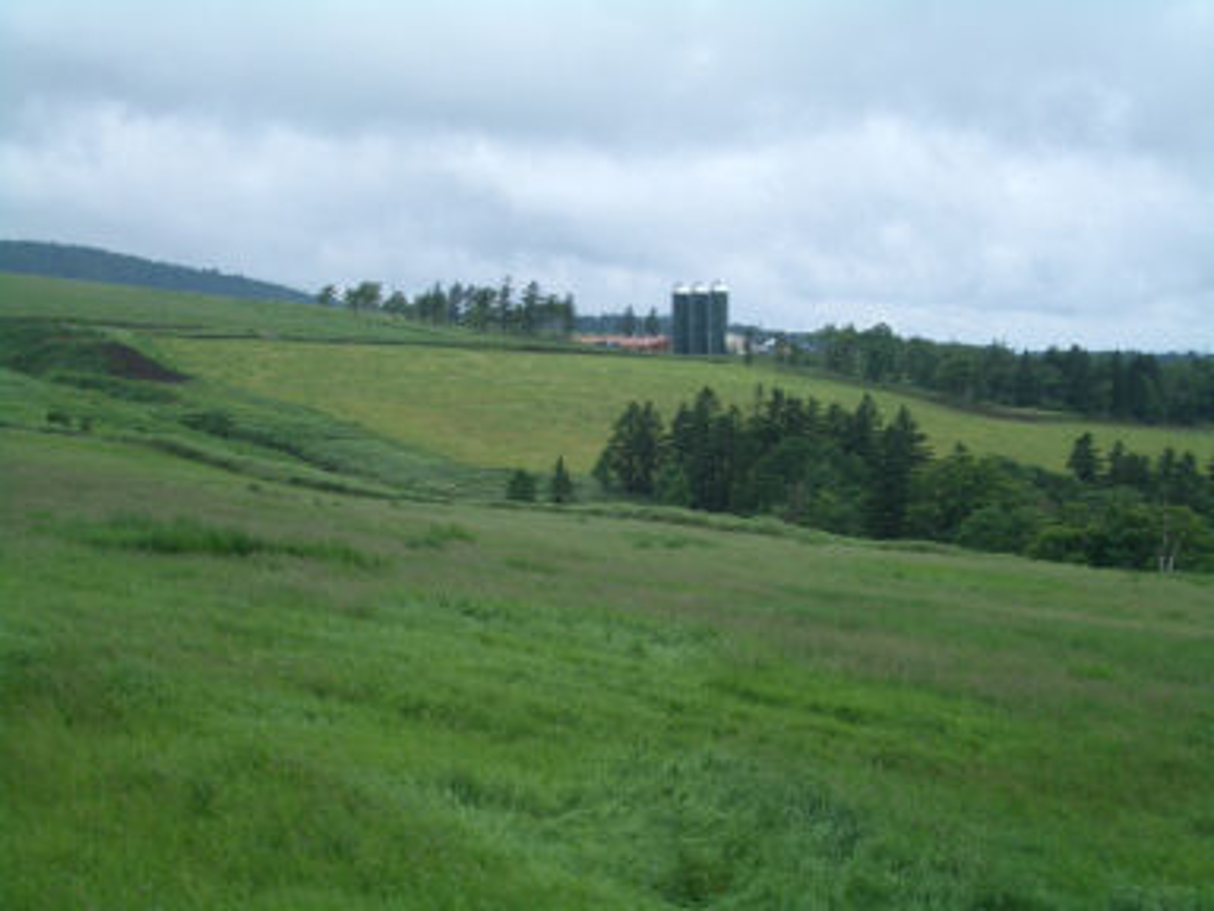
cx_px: 607
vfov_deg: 29.7
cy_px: 456
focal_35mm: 49
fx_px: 1718
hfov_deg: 38.9
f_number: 5
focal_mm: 8.2
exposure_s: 1/400
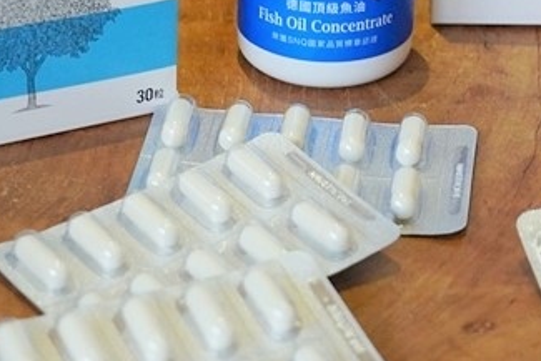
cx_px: 438
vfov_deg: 8.5
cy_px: -29
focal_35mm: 160
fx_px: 2405
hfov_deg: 12.8
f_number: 5
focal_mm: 52
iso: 2500
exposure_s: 1/60
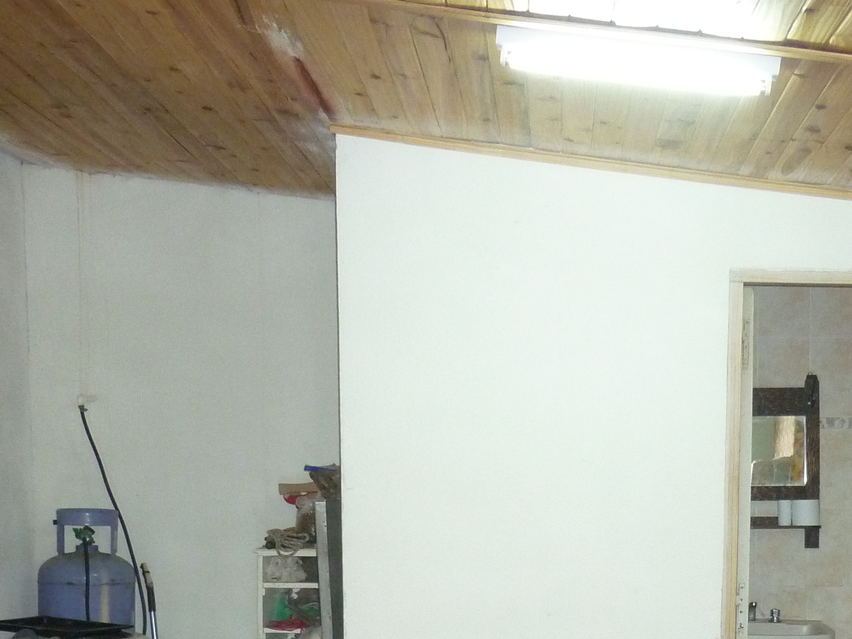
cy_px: 618
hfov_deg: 30.1
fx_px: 1575
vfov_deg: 22.2
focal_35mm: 64
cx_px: 561
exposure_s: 1/30
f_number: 2.8
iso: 400
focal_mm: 5.5
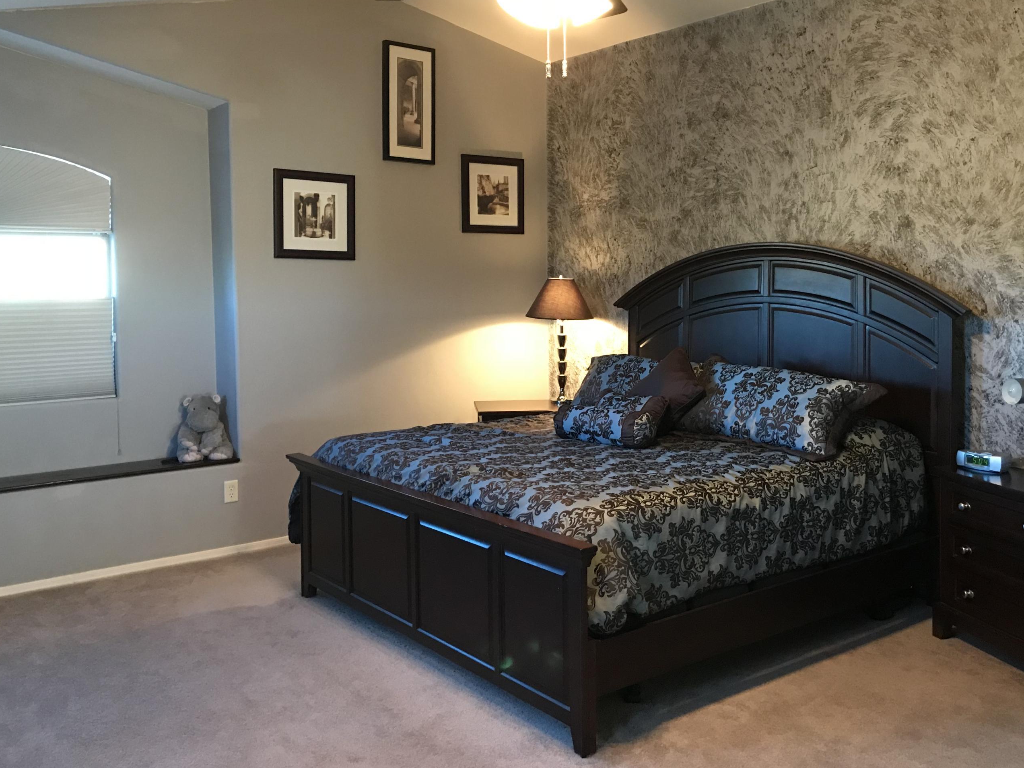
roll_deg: +1.1
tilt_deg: -3.0
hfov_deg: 55.3
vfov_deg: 42.9
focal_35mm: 33
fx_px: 976
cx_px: 534
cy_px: 333
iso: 100
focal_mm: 3.99
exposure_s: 1/9
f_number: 1.8
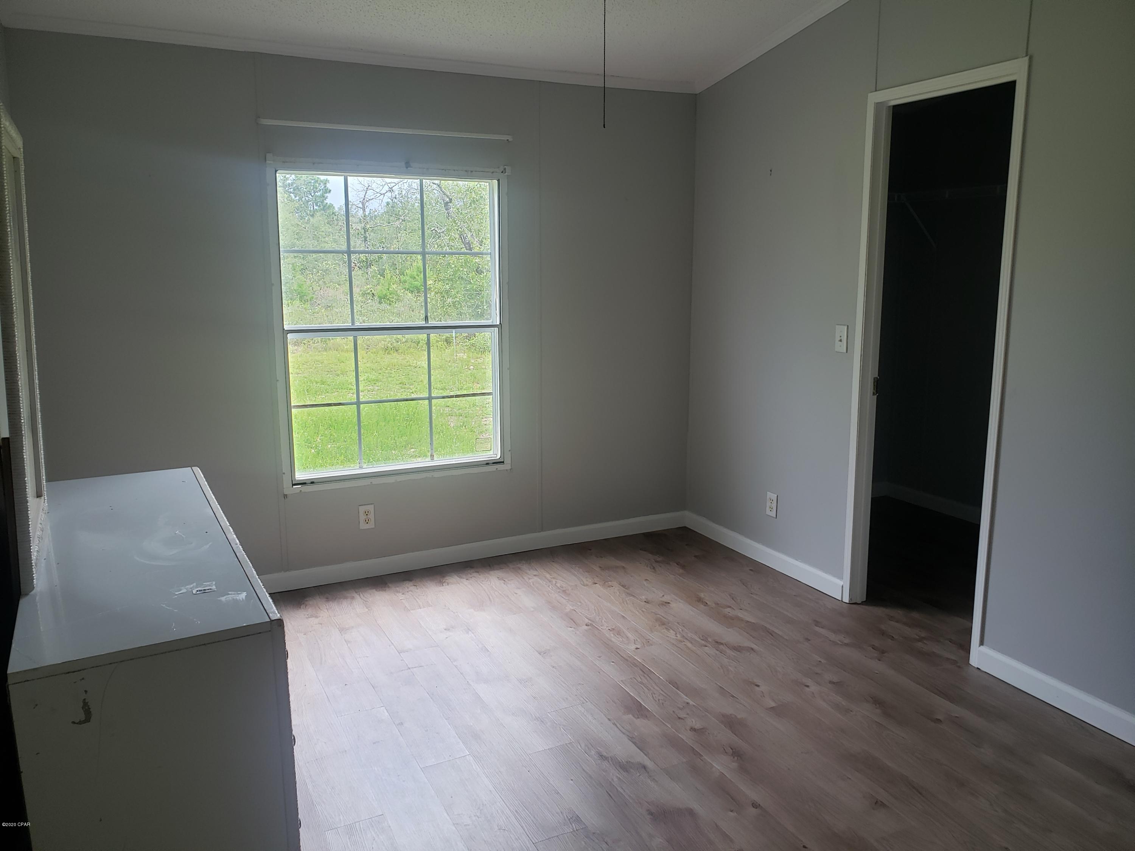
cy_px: 426
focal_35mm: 26
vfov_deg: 53.1
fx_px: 852
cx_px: 568
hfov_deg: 67.3
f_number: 2.4
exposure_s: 1/35
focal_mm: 4.3
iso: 64
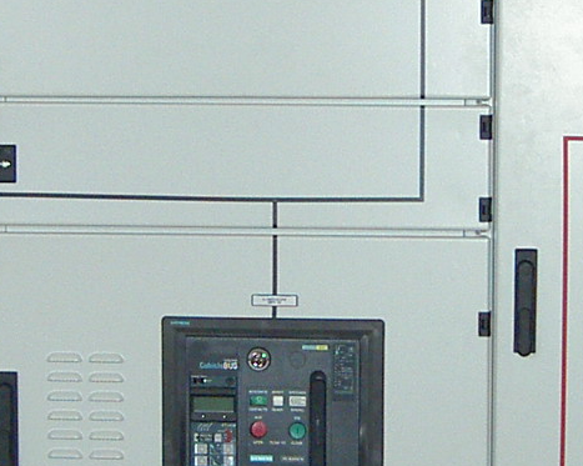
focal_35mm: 167
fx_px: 2880
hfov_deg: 11.5
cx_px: 382
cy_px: 312
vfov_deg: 9.2
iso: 100
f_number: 2.8
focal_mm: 8
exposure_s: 1/59.5
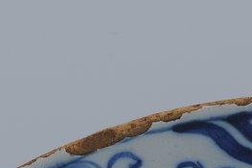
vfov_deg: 1.9
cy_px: 283
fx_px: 5018
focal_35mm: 717
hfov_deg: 2.9
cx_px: 92
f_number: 13
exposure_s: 1/30
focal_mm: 105
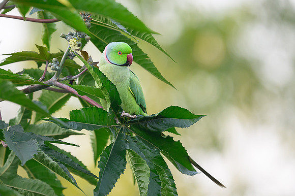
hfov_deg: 2.1
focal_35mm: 973
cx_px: 87
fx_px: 7967
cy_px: 78
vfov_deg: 1.4
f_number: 4
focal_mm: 560
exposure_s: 1/1600
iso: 1250
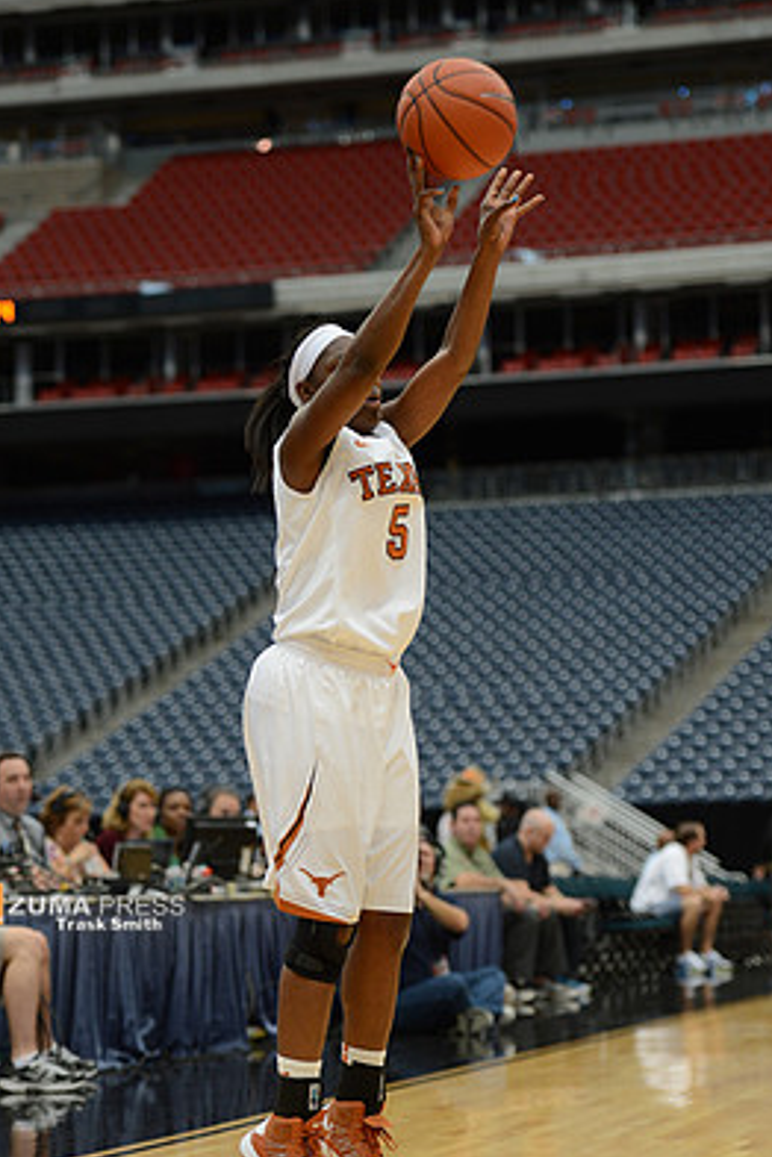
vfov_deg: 21.7
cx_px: 404
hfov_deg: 14.6
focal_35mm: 94
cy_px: 645
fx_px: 3023
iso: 1000
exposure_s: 1/1250
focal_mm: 82
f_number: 2.8
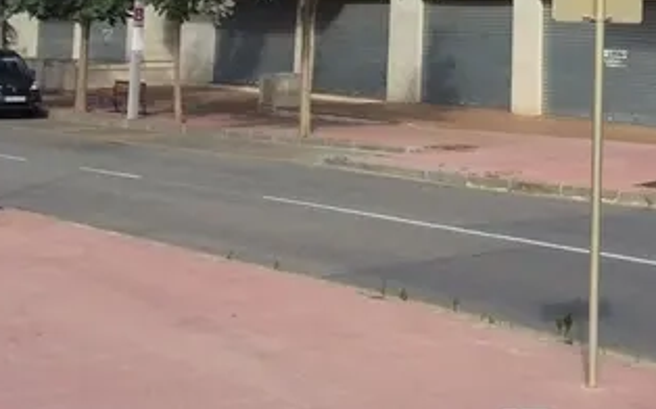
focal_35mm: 89
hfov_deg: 22.9
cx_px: 539
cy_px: -208
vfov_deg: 13.8
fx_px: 1591
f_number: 2.4
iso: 32
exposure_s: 1/1021
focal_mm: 3.3
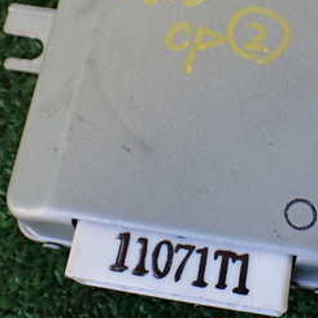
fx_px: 676
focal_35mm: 65
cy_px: 91
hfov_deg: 26.3
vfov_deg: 26.2
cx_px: 222
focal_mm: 5.4
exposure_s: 1/125
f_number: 2.3
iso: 400
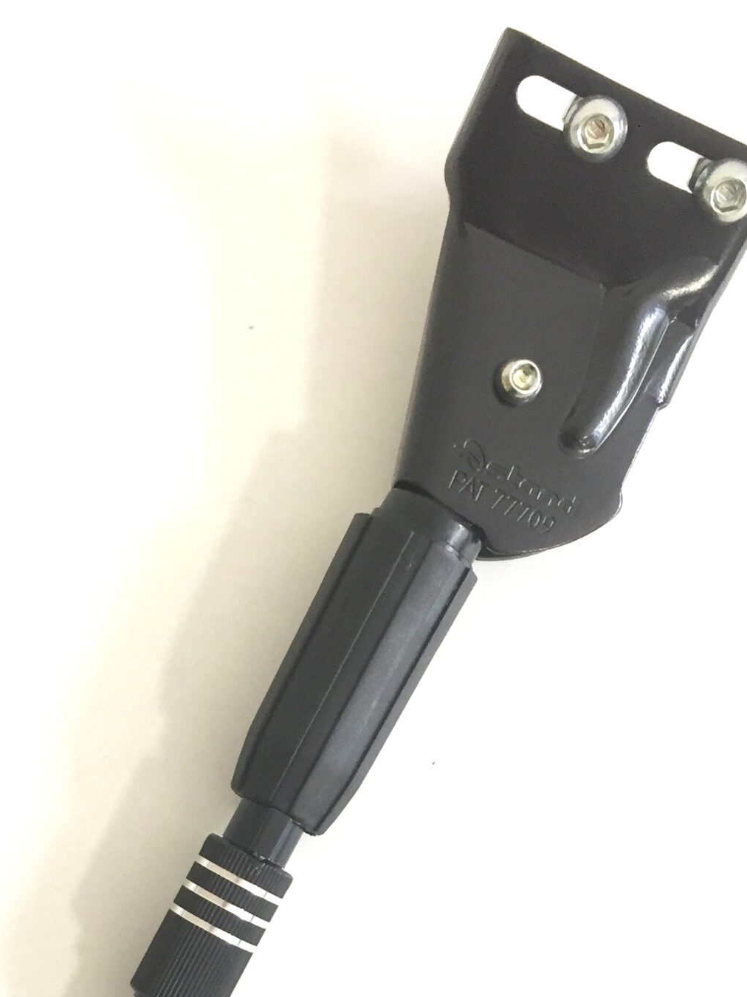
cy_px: 853
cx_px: 292
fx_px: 1583
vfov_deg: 33.5
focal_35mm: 55
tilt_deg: -85.2
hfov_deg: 26.5
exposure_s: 1/33
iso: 100
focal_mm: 4.15
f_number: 2.2
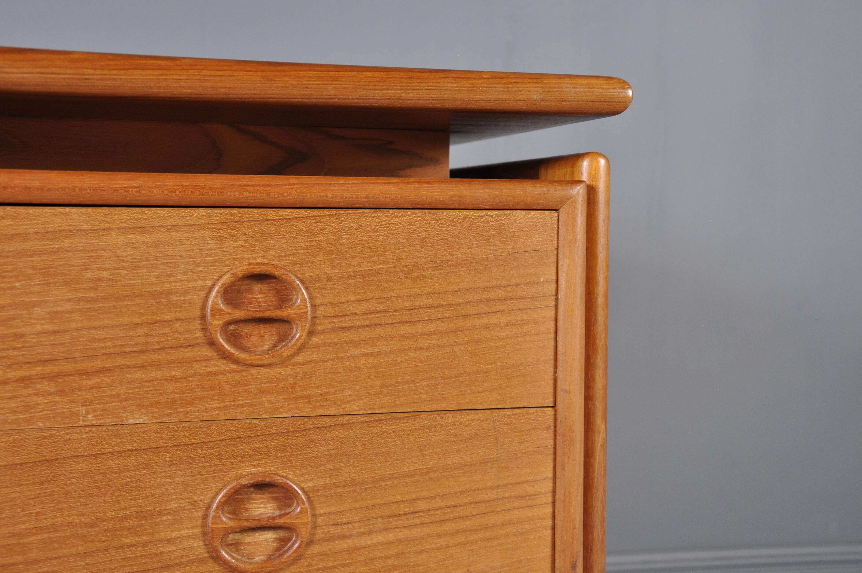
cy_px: 286
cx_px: 431
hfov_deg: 38.9
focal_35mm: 51
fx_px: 1220
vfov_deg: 26.4
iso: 400
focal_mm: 34
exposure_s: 1/5
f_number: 8
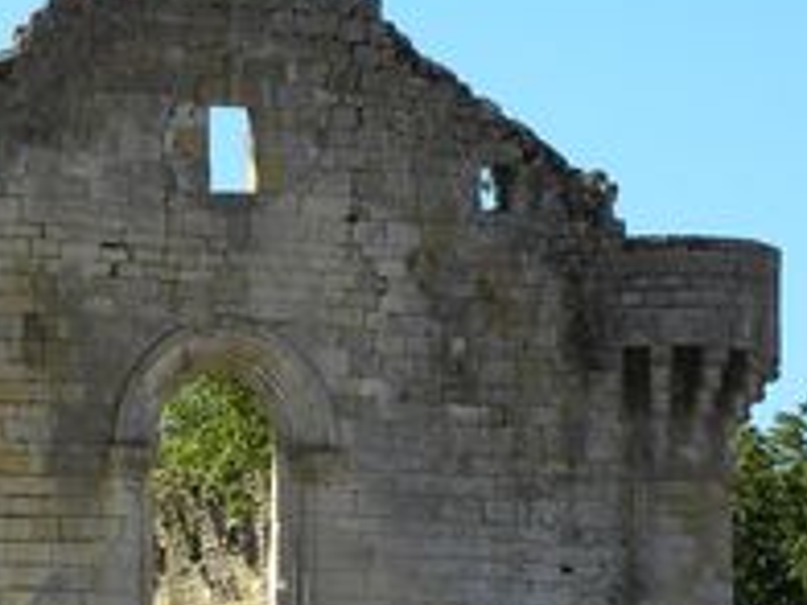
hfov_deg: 7.6
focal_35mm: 260
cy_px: 473
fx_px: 6061
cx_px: 78
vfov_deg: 5.7
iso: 64
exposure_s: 1/240
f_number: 5.6
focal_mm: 15.1
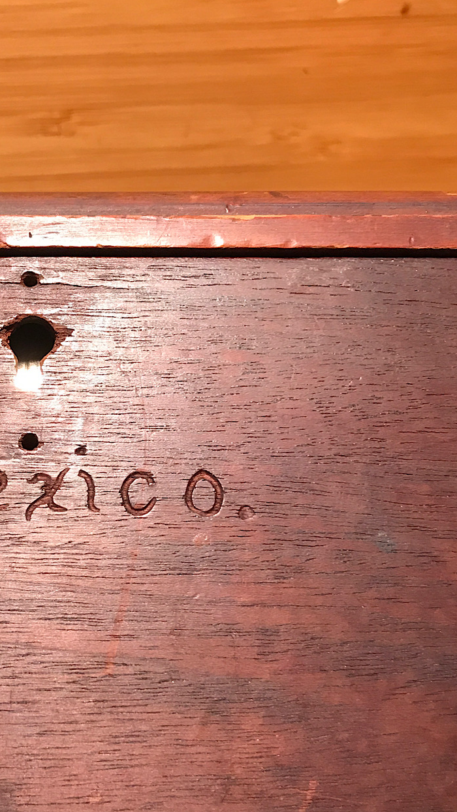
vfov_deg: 41.9
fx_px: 1056
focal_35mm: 49
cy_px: 482
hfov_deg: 23.8
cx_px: 47
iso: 40
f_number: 1.8
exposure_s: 1/30
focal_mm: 3.99
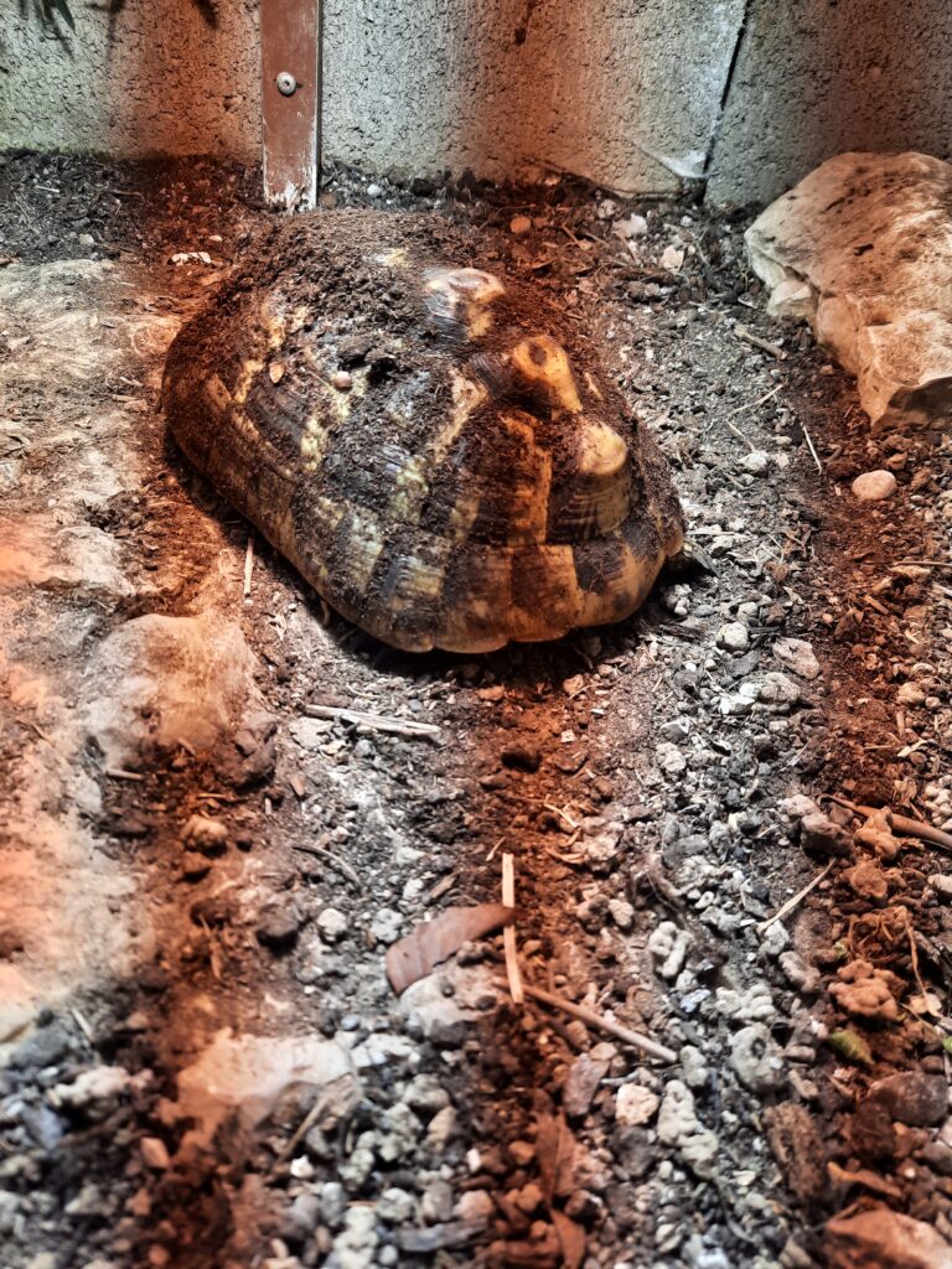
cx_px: 476
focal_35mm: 25
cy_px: 634
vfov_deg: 69.4
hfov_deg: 54.9
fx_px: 917
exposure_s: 1/432
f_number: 2
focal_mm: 4.6
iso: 32
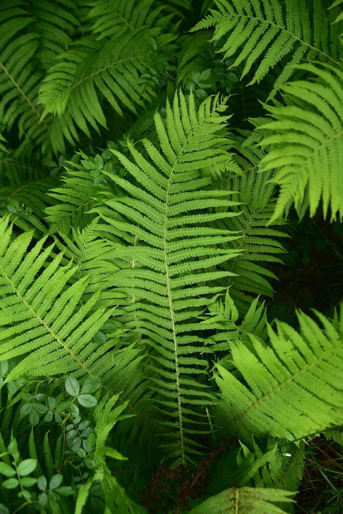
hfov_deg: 27.0
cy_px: 257
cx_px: 172
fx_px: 714
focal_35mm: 50
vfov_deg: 39.6
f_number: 4
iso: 250
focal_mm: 50
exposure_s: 1/125
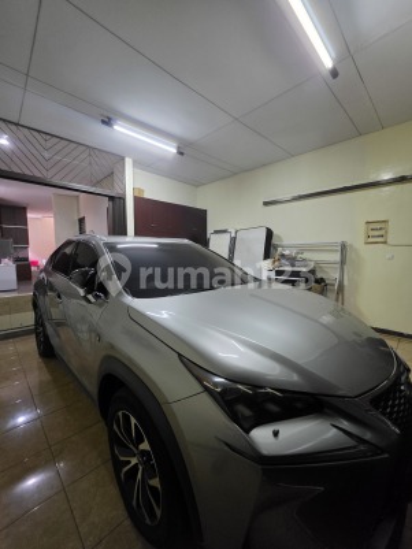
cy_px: 274
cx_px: 206
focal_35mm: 13
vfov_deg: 106.2
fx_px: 206
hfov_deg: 89.9
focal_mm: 2.2
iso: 800
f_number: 1.9
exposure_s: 1/50
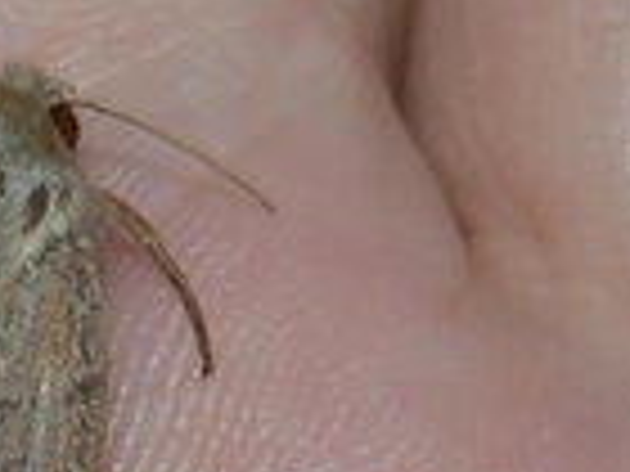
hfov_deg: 5.3
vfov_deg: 4.0
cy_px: 674
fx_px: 6807
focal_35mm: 374
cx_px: -279
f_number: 4
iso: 100
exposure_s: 1/60
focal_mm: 13.6
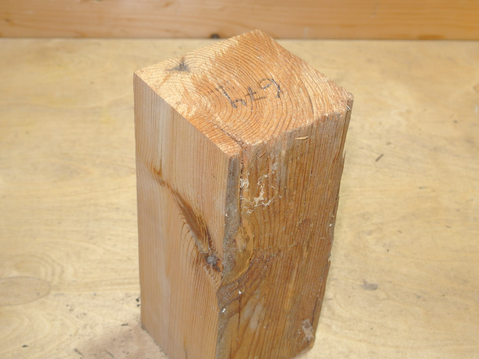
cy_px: 181
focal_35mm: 56
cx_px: 248
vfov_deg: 26.1
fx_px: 775
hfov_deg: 34.3
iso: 280
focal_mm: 18.9
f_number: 4.8
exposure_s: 1/60
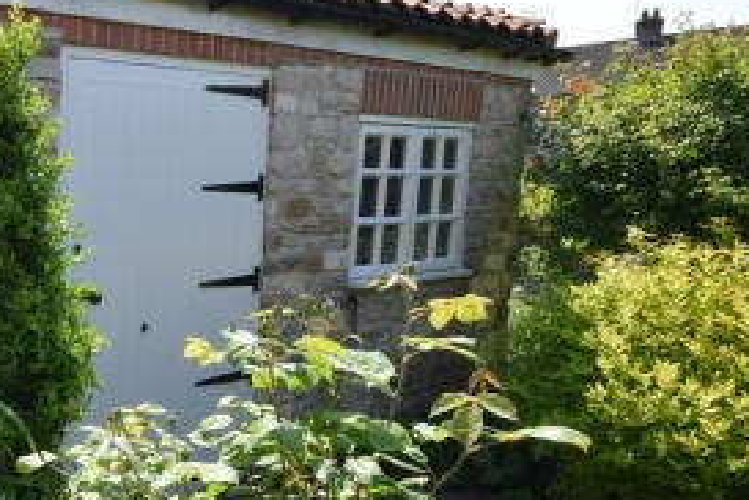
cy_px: 295
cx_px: -81
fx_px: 749
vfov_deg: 36.8
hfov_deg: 41.8
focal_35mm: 36
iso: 200
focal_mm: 10
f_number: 8
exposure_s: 1/250
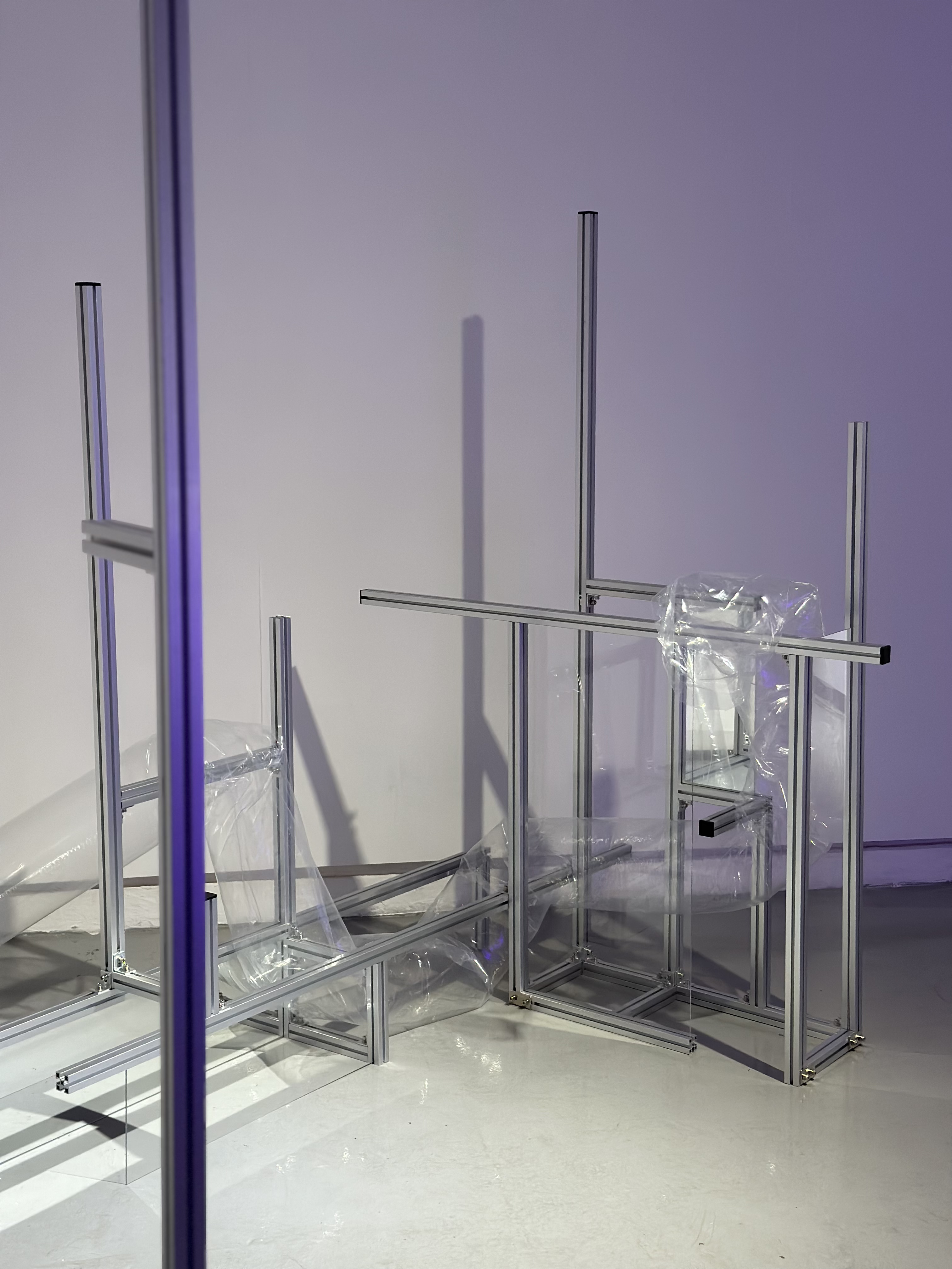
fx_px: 1760
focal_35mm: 48
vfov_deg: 39.7
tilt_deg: -9.6
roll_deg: -0.3
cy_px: 634
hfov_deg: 30.3
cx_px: 476
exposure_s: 1/60
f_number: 1.78
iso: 250
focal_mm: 6.86
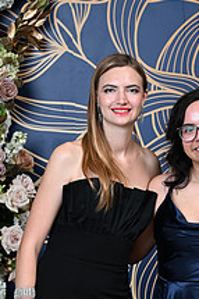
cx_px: 211
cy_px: 325
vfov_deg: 14.1
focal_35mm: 143
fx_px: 1188
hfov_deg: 9.5
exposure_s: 1/125
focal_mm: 53
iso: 125
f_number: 6.3
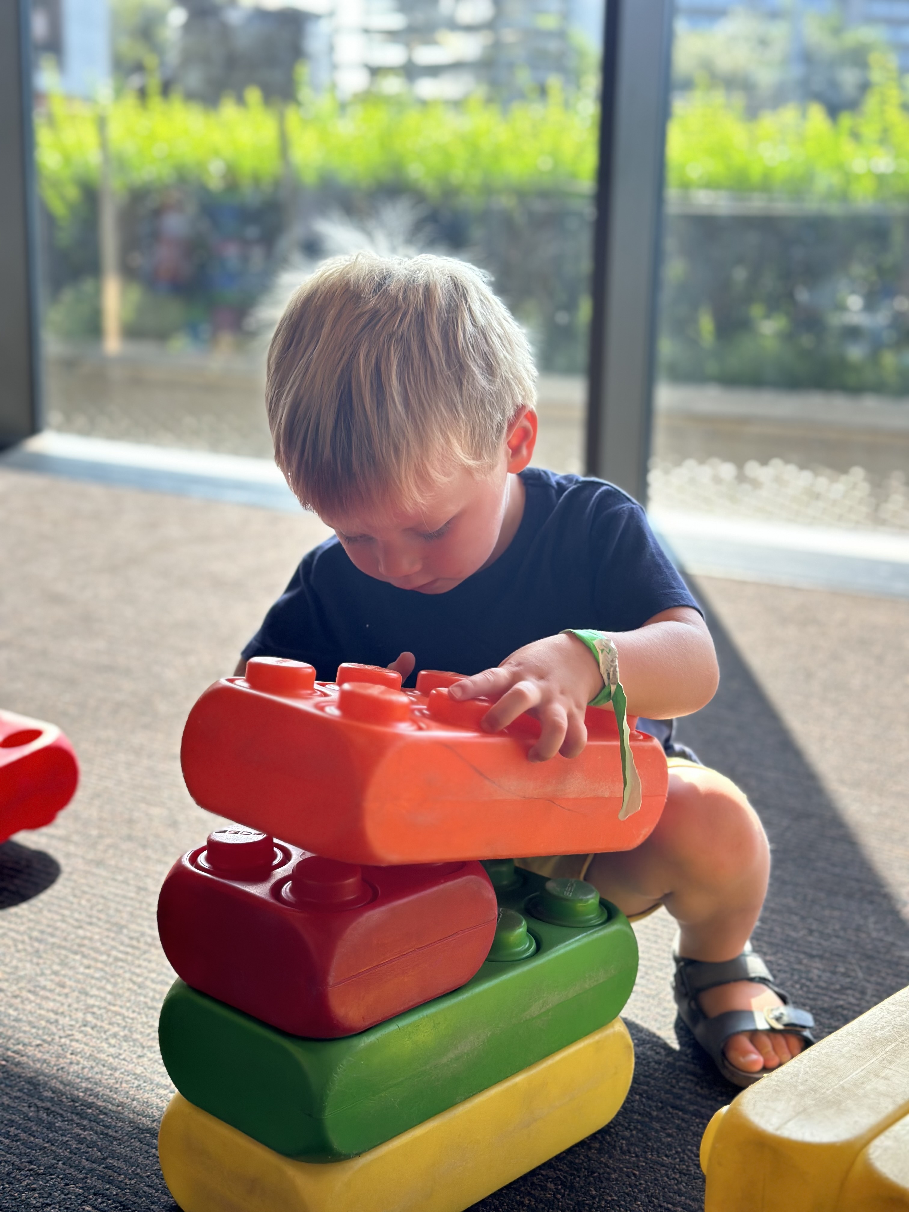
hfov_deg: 30.3
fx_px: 1681
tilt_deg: -13.0
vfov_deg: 39.7
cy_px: 606
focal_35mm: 48
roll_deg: -2.4
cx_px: 454
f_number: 1.78
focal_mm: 6.86
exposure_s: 1/225
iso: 80
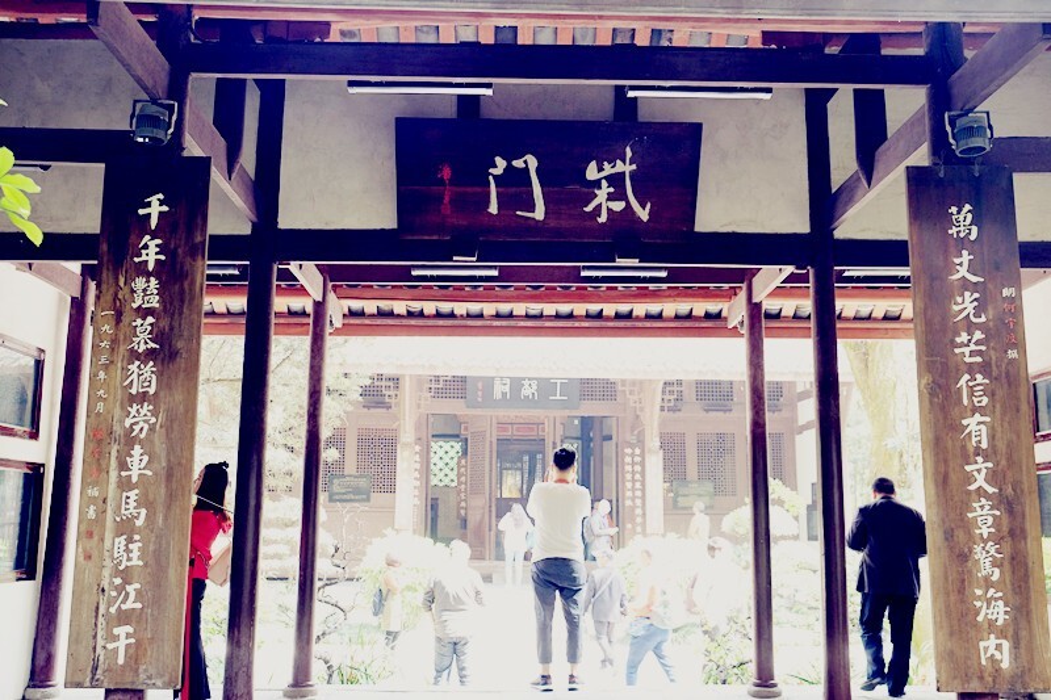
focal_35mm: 35
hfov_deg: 54.4
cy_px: 350
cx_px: 526
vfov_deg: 37.8
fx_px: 1022
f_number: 4.5
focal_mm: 23.3
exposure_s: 1/40
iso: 800
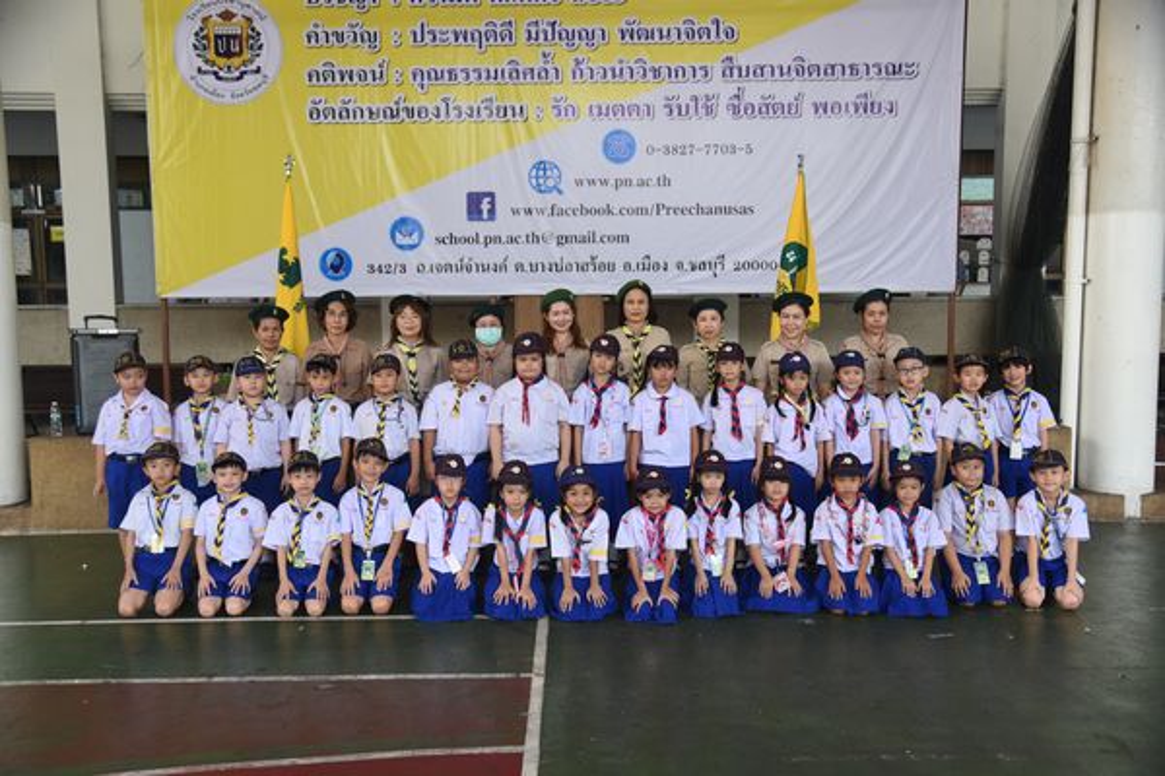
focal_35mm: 32
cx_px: 582
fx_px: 1035
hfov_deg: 58.7
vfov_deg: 41.1
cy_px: 388
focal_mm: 32
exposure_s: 1/250
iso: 400
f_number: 4
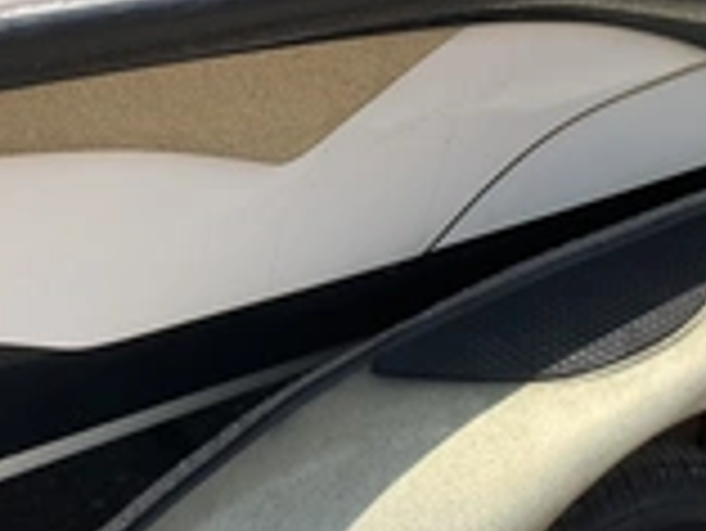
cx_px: 409
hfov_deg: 26.3
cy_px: 144
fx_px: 1510
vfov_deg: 19.8
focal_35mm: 74
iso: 25
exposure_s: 1/1342
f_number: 1.8
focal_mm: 3
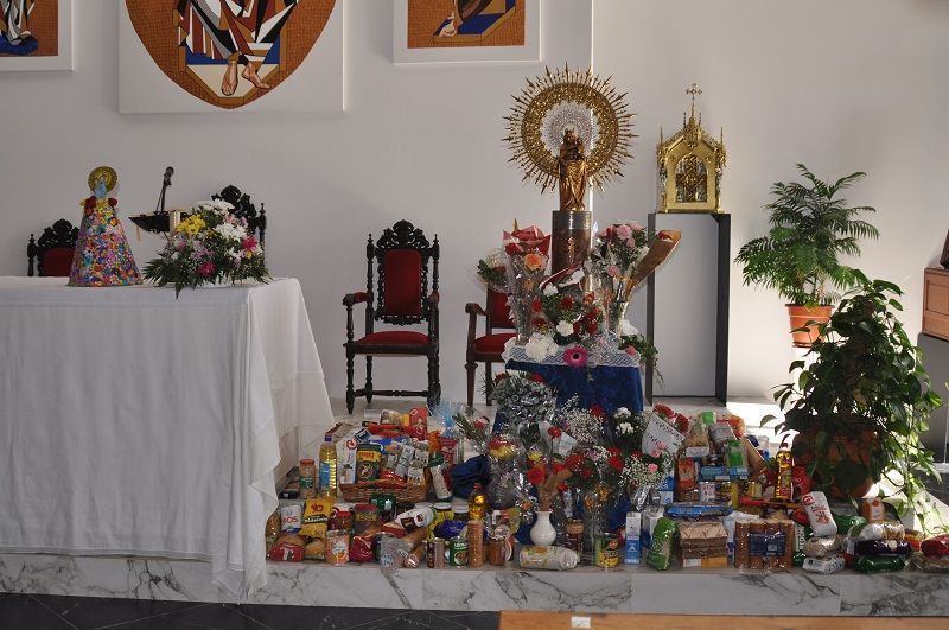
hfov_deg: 42.4
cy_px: 315
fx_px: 1224
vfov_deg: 28.9
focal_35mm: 46
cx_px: 474
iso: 280
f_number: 3.5
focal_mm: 31
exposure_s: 1/200
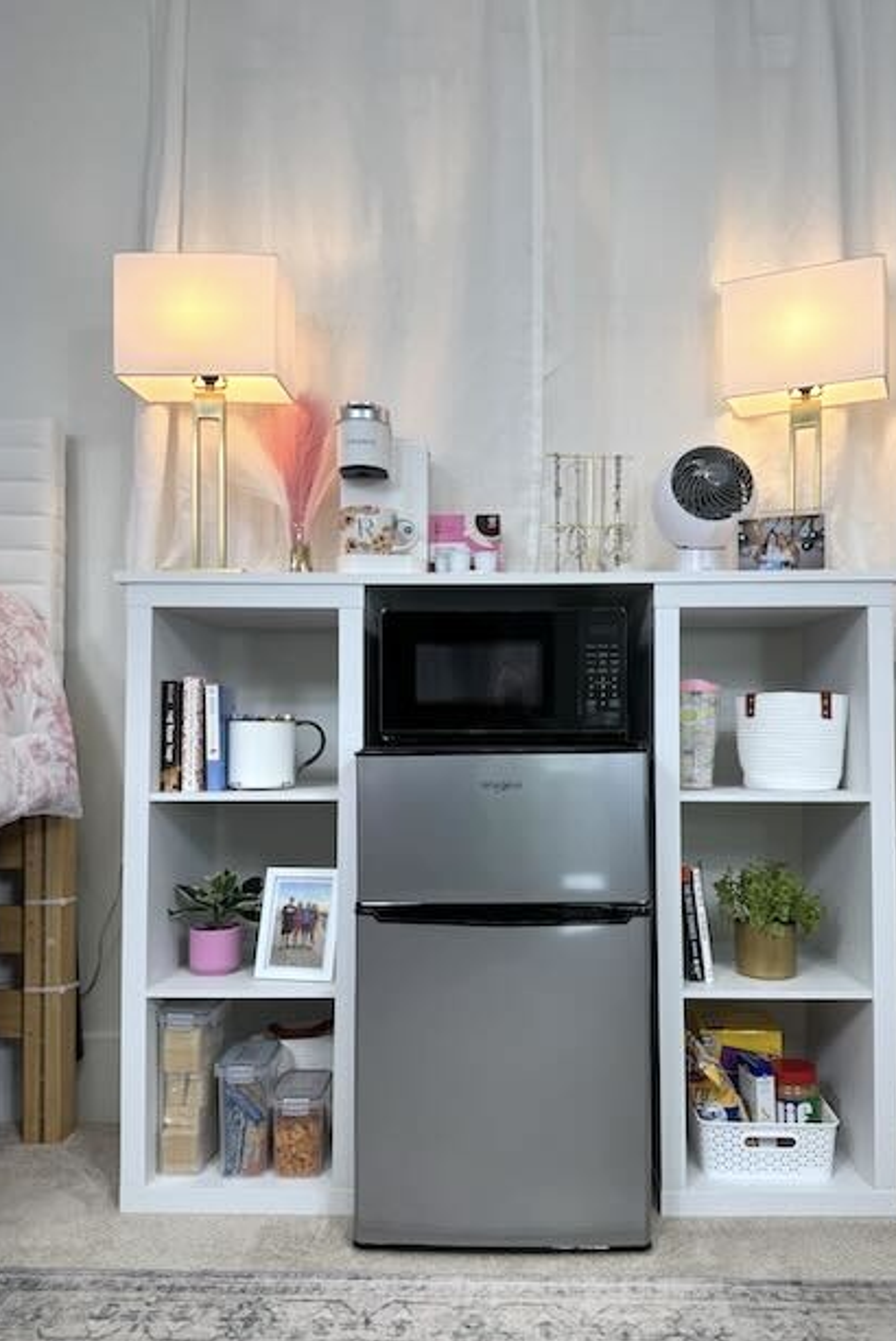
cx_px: 505
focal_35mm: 26
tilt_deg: +1.4
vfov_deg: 69.3
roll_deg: -0.3
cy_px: 697
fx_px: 969
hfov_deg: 49.5
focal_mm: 6.76
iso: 64
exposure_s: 1/194
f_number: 1.78
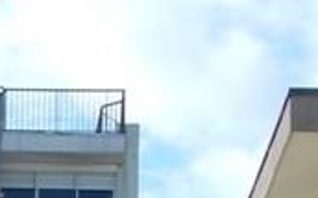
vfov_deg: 4.3
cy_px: 383
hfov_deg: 6.6
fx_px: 2623
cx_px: -440
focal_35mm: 303
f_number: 7.4
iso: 125
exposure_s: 1/400
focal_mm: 8.6
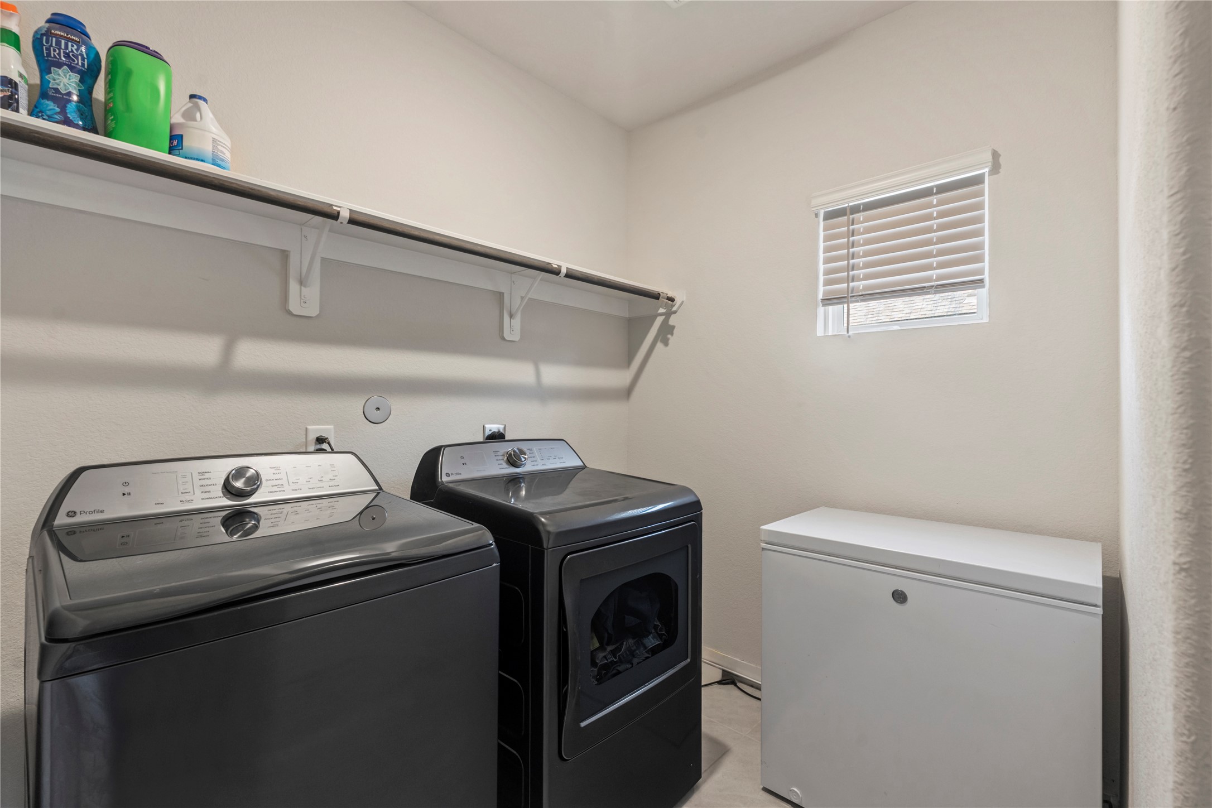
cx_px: 606
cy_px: 404
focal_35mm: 16
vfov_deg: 73.7
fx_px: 539
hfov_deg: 96.7
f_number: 8
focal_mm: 16
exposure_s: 1.6
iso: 400
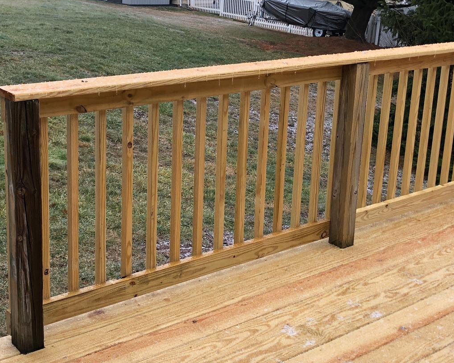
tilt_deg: -14.2
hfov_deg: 34.0
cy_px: 152
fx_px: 739
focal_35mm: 55
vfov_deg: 27.6
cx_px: 175
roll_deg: -0.9
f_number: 1.8
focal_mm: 4
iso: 40
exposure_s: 1/120
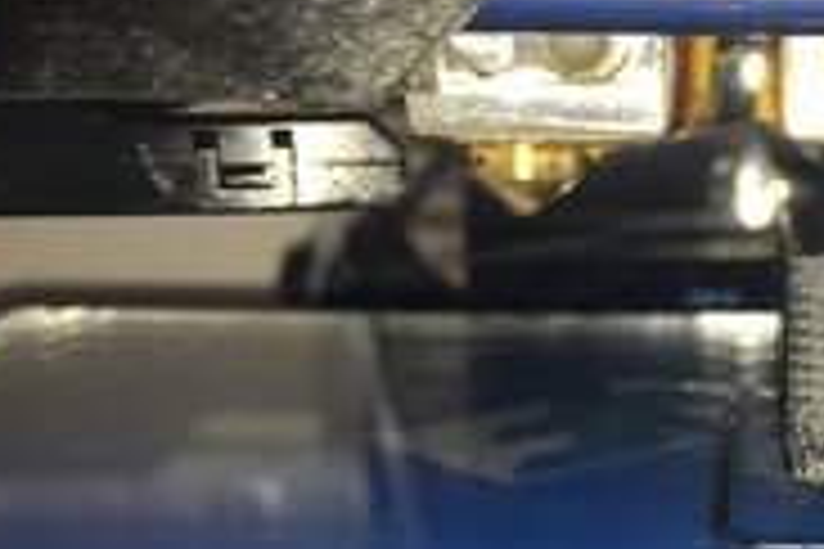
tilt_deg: -13.3
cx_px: 765
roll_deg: -1.1
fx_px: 1511
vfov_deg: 20.3
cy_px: 459
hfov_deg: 29.1
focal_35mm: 66
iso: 32
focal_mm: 4.15
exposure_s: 1/99
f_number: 2.2
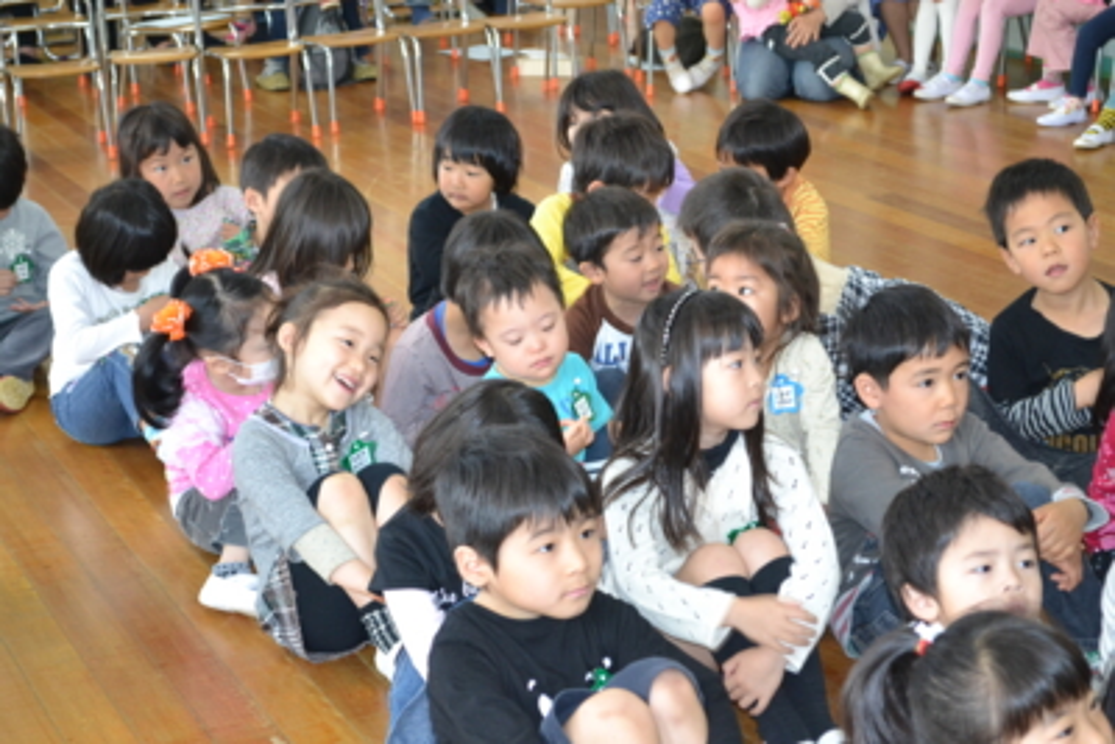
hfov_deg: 24.6
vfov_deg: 16.6
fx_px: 2556
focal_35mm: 82
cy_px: 372
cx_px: 558
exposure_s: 1/60
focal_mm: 55
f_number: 5.6
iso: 1600
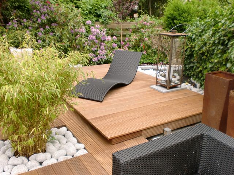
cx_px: 117
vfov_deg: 40.7
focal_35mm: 35
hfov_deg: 52.6
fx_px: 237
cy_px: 88
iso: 64
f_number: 3.1
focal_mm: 6.3
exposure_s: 1/100
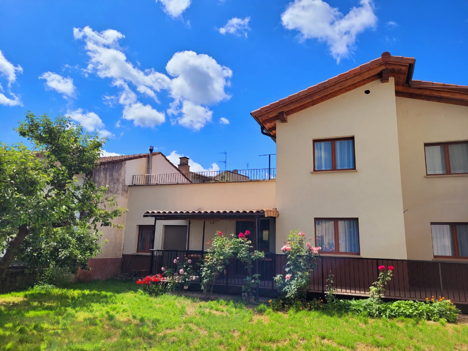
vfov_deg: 53.1
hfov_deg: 67.3
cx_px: 234
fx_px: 352
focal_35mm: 26
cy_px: 176
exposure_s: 1/3333
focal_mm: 5.4
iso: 40
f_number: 1.8
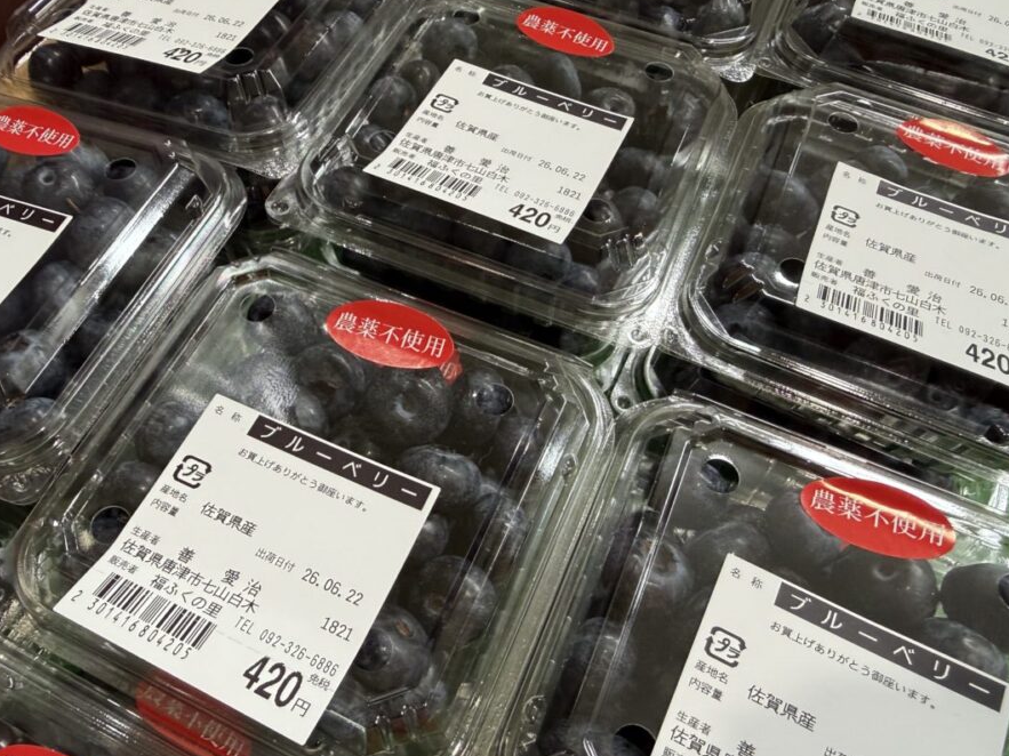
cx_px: 452
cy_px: 408
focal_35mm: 29
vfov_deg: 48.2
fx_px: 845
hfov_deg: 61.5
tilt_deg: -58.5
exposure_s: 1/120
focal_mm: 2.22
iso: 160
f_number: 2.2
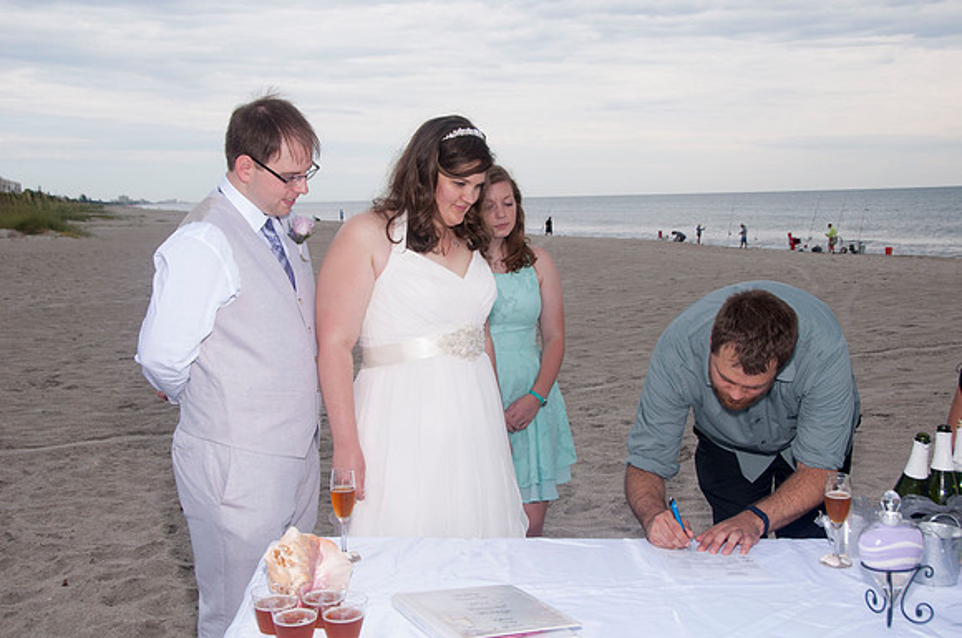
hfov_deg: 48.0
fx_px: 1081
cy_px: 319
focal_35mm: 40
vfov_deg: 32.9
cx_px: 481
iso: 100
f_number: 7.1
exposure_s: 1/250
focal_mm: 27
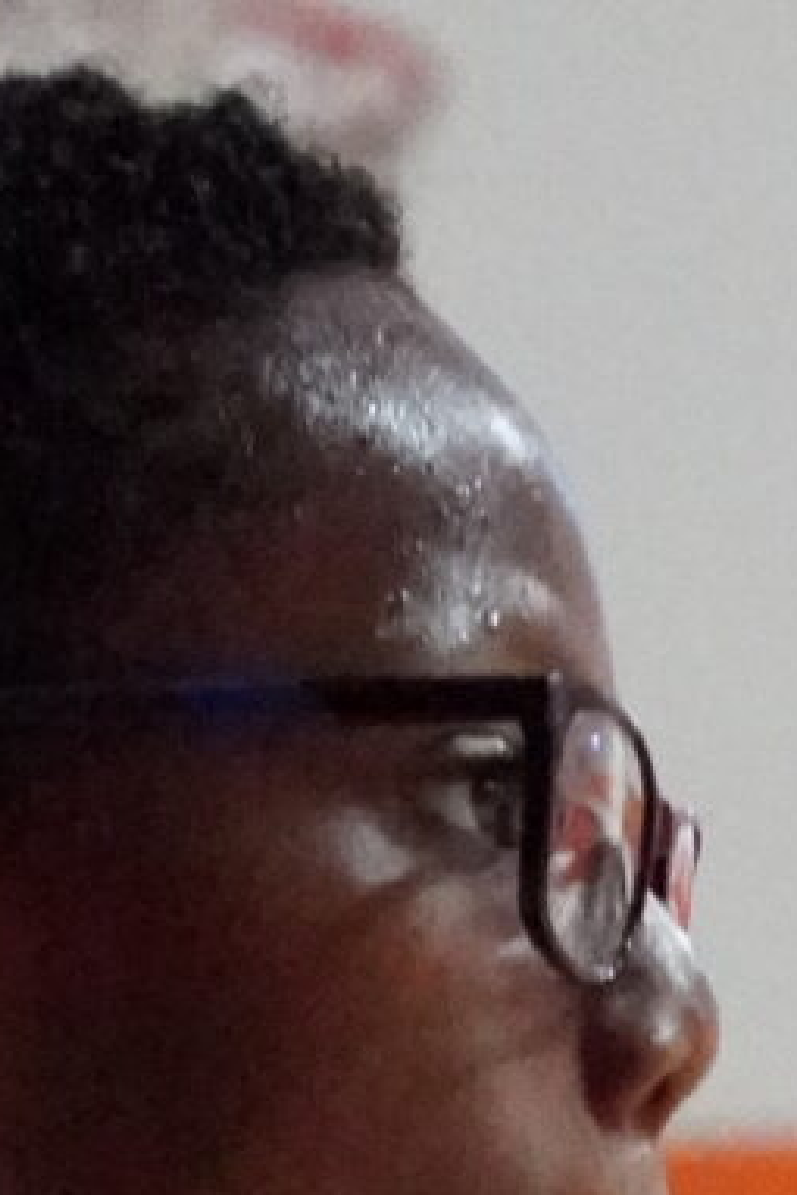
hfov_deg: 1.6
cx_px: 983
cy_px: 3379
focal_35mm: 854
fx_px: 28344
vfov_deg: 2.4
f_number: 5.6
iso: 16000
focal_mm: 85
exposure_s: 1/500
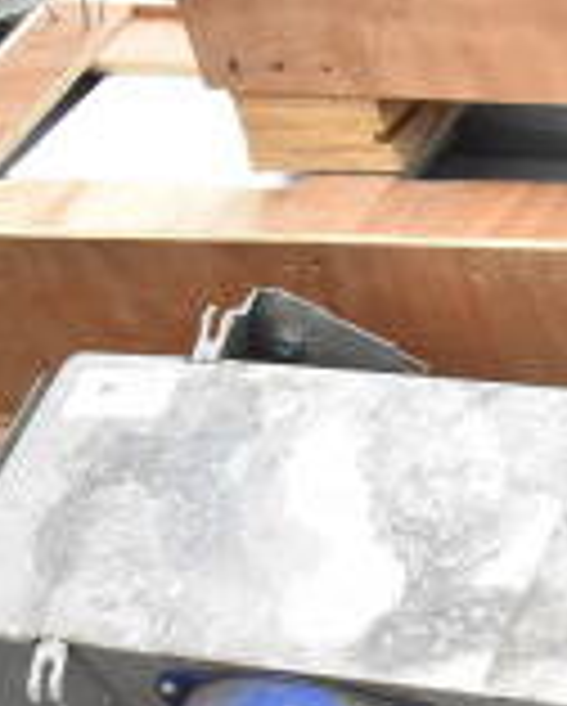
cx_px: 1224
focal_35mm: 126
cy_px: 623
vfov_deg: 15.1
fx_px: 2634
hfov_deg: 10.9
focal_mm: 23
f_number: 3.8
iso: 1600
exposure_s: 1/4000
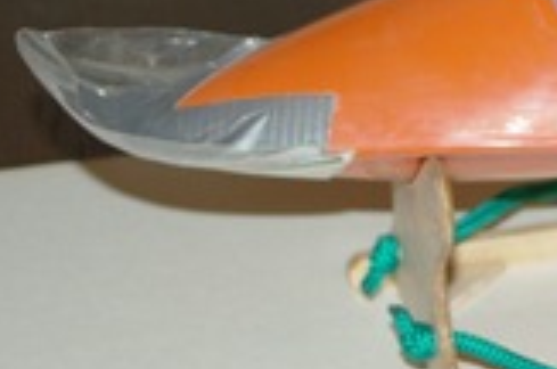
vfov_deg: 6.1
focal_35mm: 224
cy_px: 205
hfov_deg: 8.9
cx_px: 888
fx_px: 3459
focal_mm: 37.5
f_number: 4.5
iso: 200
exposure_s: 1/125
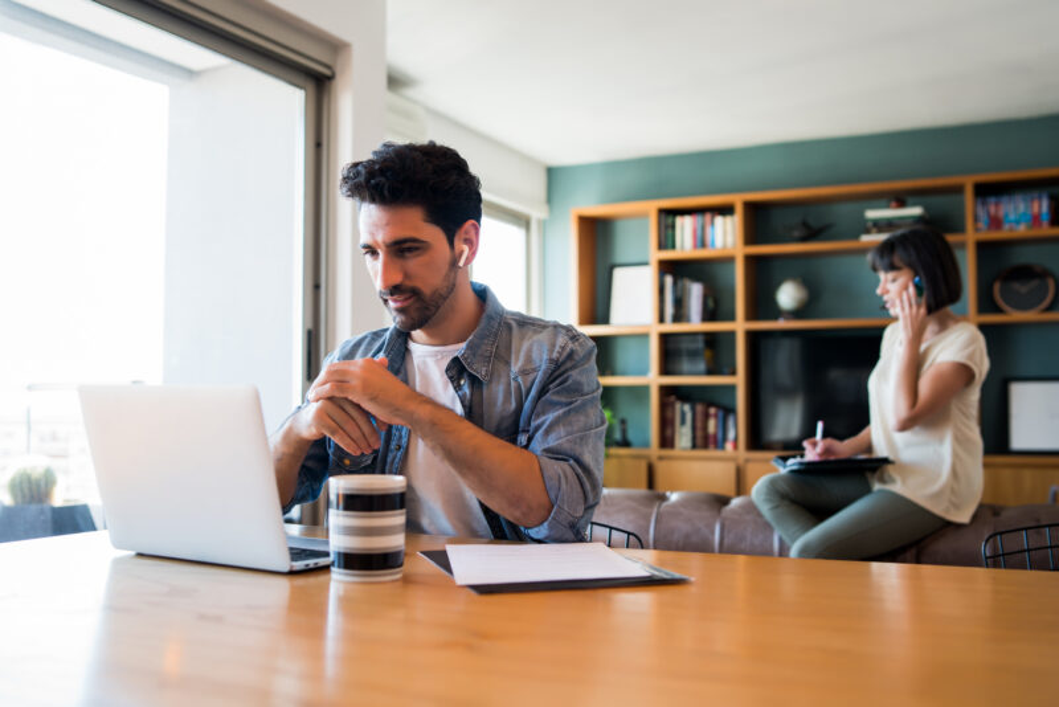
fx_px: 1030
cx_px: 530
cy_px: 354
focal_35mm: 35
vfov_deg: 37.9
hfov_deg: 54.4
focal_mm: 35
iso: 400
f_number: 2.8
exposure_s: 1/80
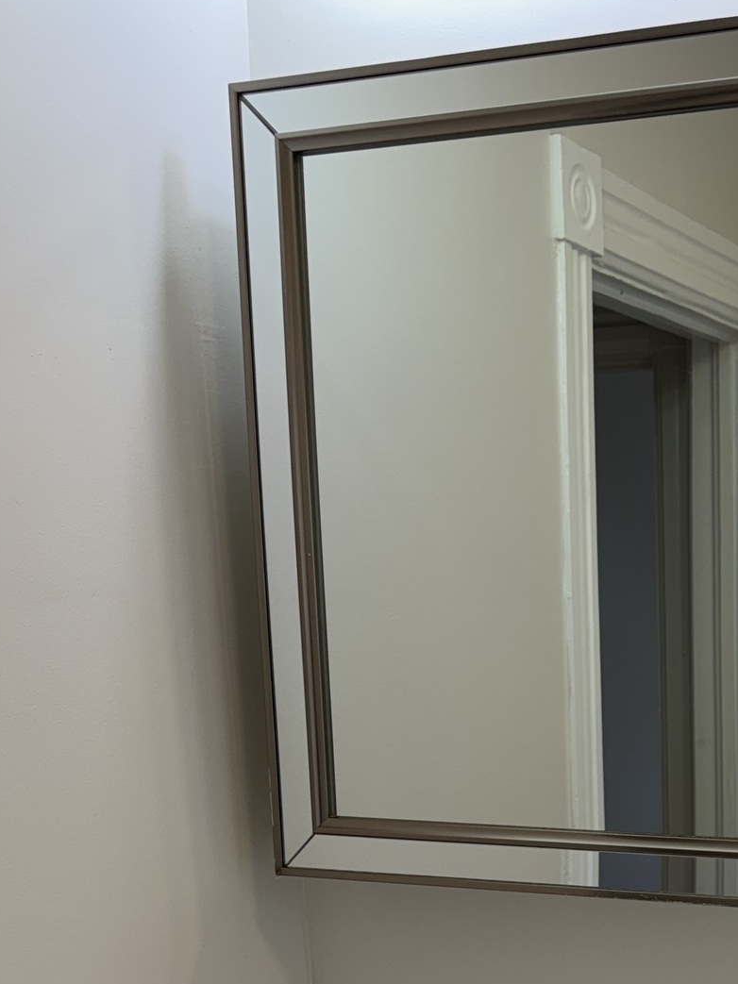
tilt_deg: -13.0
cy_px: 968
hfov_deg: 26.6
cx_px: 665
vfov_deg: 33.3
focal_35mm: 53
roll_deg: +0.1
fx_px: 1507
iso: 50
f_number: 1.78
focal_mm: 6.76
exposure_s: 1/127
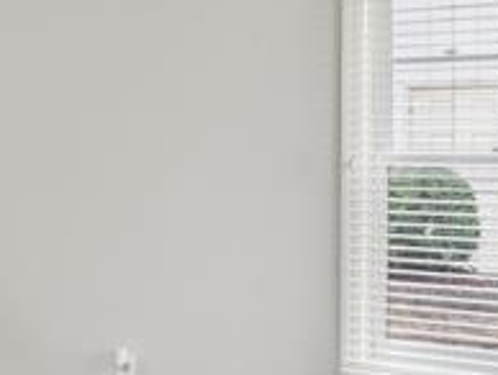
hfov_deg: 18.0
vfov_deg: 18.3
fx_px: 1160
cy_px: 167
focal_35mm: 81
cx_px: -452
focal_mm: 15.9
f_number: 13
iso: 100
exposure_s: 2
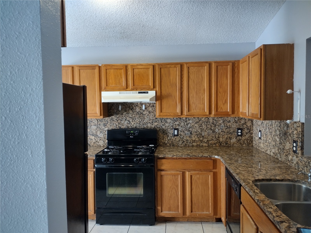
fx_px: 243
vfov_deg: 51.4
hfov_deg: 65.3
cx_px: 156
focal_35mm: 27
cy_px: 116
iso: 274
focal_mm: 4.71
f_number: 1.7
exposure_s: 1/40
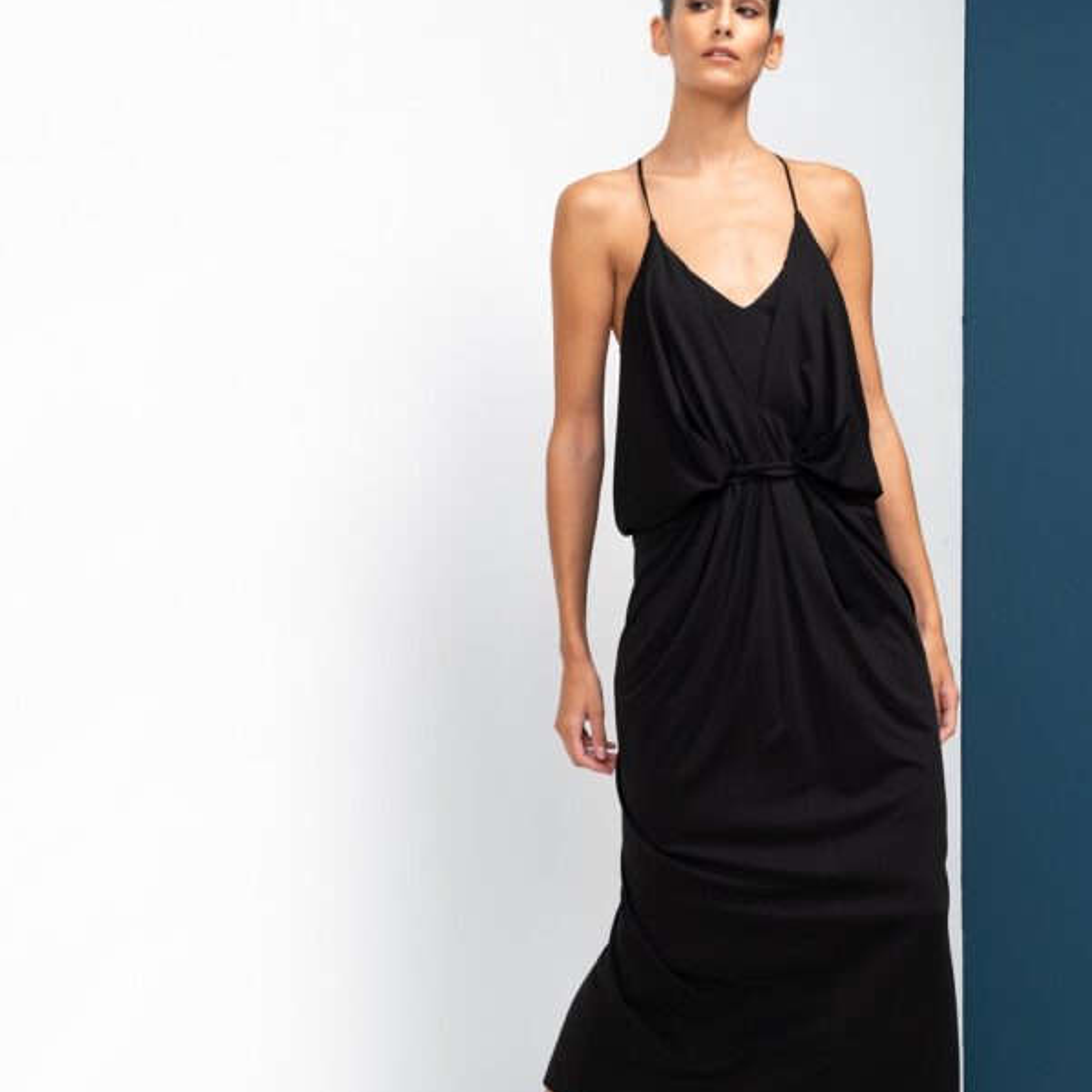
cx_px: 546
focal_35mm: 64
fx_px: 2284
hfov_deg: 26.9
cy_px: 641
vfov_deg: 26.8
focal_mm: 50
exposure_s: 1/160
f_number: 10
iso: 400
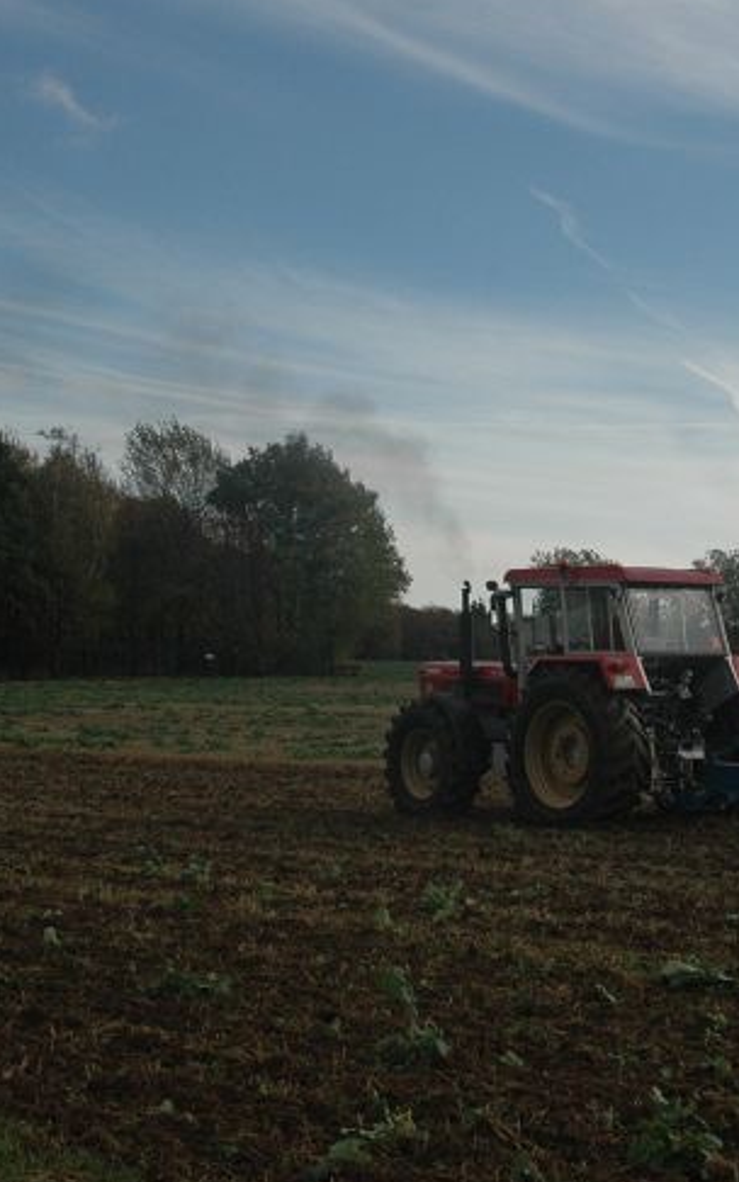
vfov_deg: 32.5
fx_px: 2024
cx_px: 647
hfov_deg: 20.3
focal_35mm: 63
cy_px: 545
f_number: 11
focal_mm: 25
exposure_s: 1/500
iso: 400
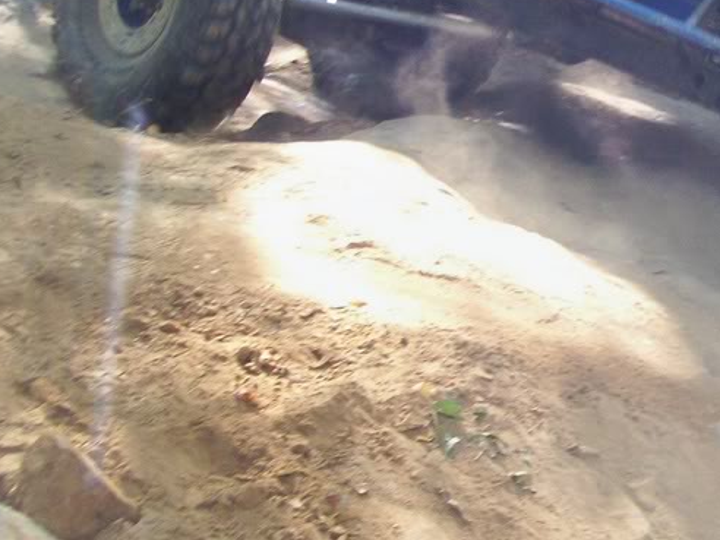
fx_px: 1560
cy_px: 143
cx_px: 679
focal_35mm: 75
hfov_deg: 25.0
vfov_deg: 19.5
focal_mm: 6
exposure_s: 1/87.9
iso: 140
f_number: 2.7
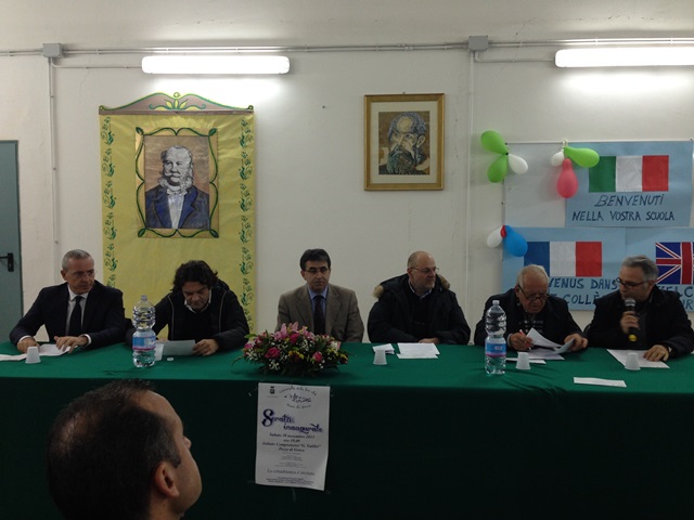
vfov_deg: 42.9
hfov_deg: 55.4
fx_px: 662
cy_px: 260
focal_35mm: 33
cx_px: 347
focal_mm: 4.12
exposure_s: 1/20
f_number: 2.4
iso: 80
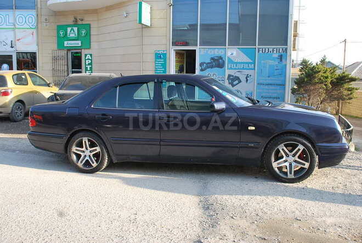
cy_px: 122
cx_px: 181
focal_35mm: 33
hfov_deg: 57.2
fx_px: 332
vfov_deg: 40.1
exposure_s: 1/125
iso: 125
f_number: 5.6
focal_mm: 22
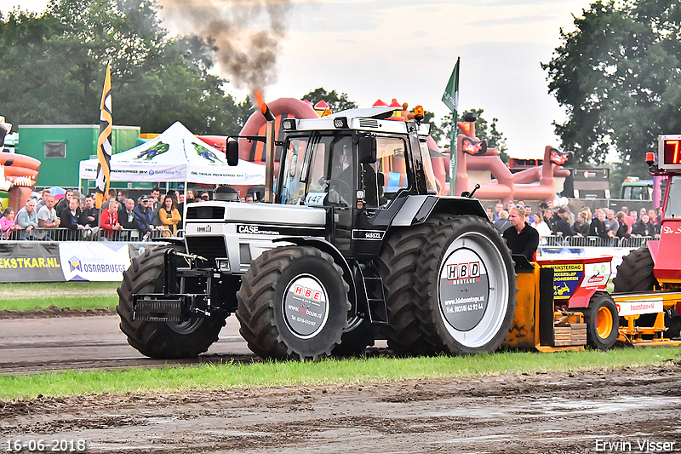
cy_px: 227
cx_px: 340
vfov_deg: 8.7
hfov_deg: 13.0
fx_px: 2979
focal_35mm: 158
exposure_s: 1/400
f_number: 5.6
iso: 5000
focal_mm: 105
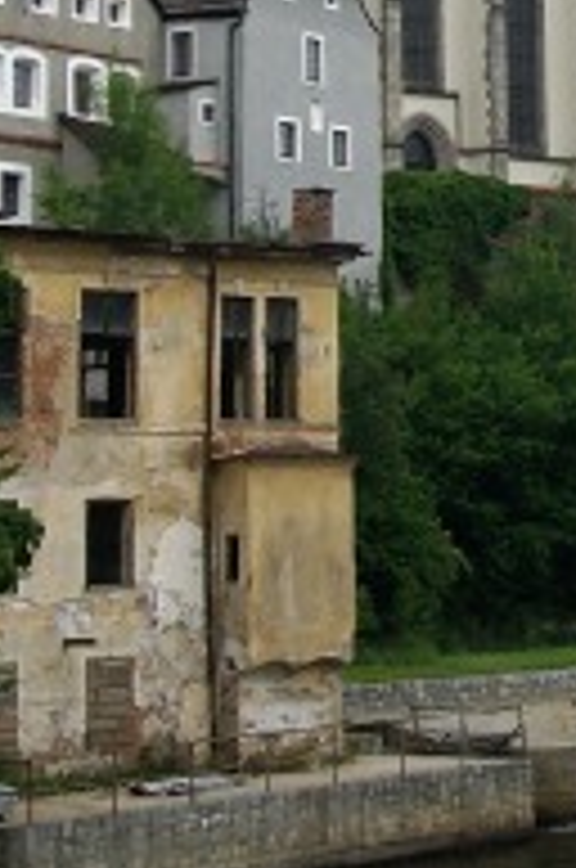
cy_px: -133
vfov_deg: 18.0
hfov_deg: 11.7
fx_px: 2625
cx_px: 981
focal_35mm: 109
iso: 100
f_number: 5.6
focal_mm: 20
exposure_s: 1/200
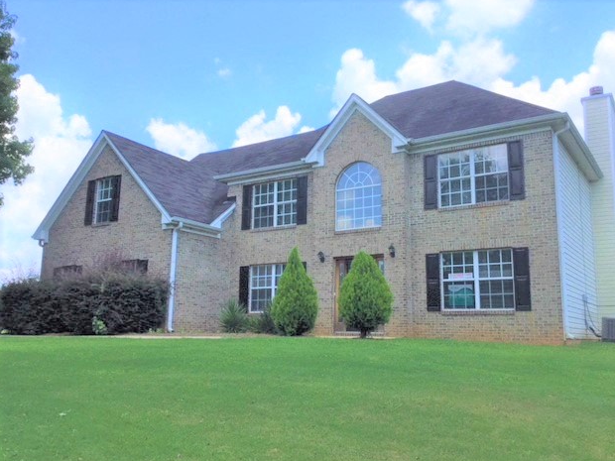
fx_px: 569
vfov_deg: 44.2
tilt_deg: +7.3
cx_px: 314
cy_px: 233
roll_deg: -0.7
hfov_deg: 56.8
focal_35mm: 32
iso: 25
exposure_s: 1/1164
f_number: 2.4
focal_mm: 3.3
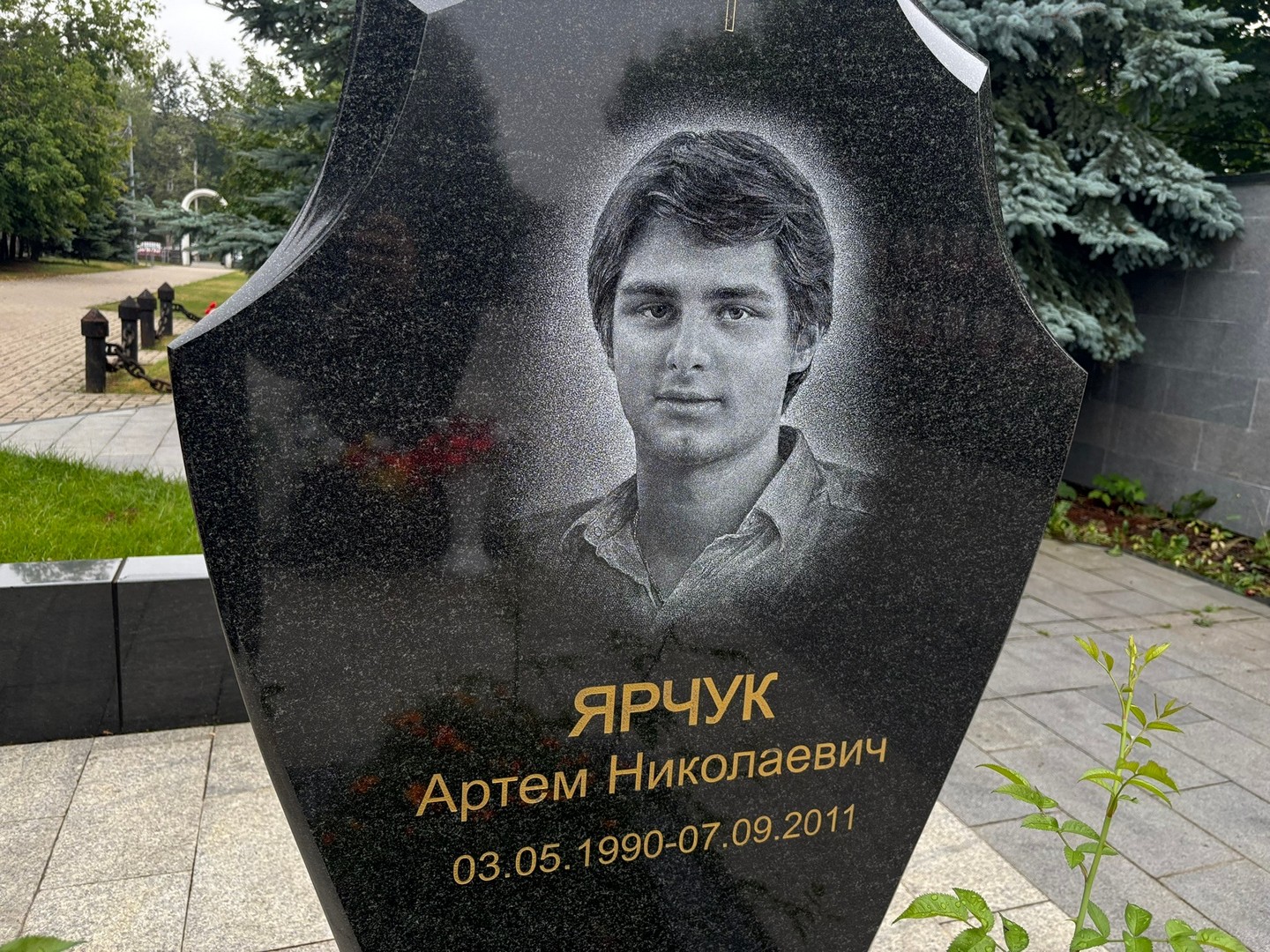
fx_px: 954
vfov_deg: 53.1
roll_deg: -2.5
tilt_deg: -12.8
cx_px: 635
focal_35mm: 26
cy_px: 476
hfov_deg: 67.3
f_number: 1.6
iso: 50
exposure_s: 1/657
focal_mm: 5.96
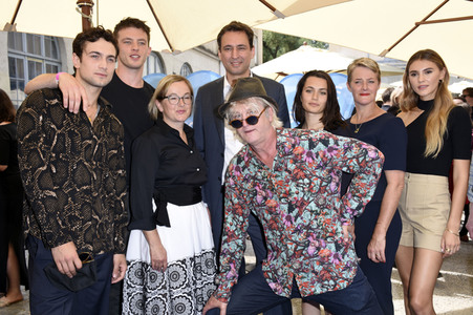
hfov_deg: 53.2
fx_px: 473
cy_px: 158
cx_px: 236
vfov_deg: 36.8
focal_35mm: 36
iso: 200
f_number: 6.3
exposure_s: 1/160
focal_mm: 24
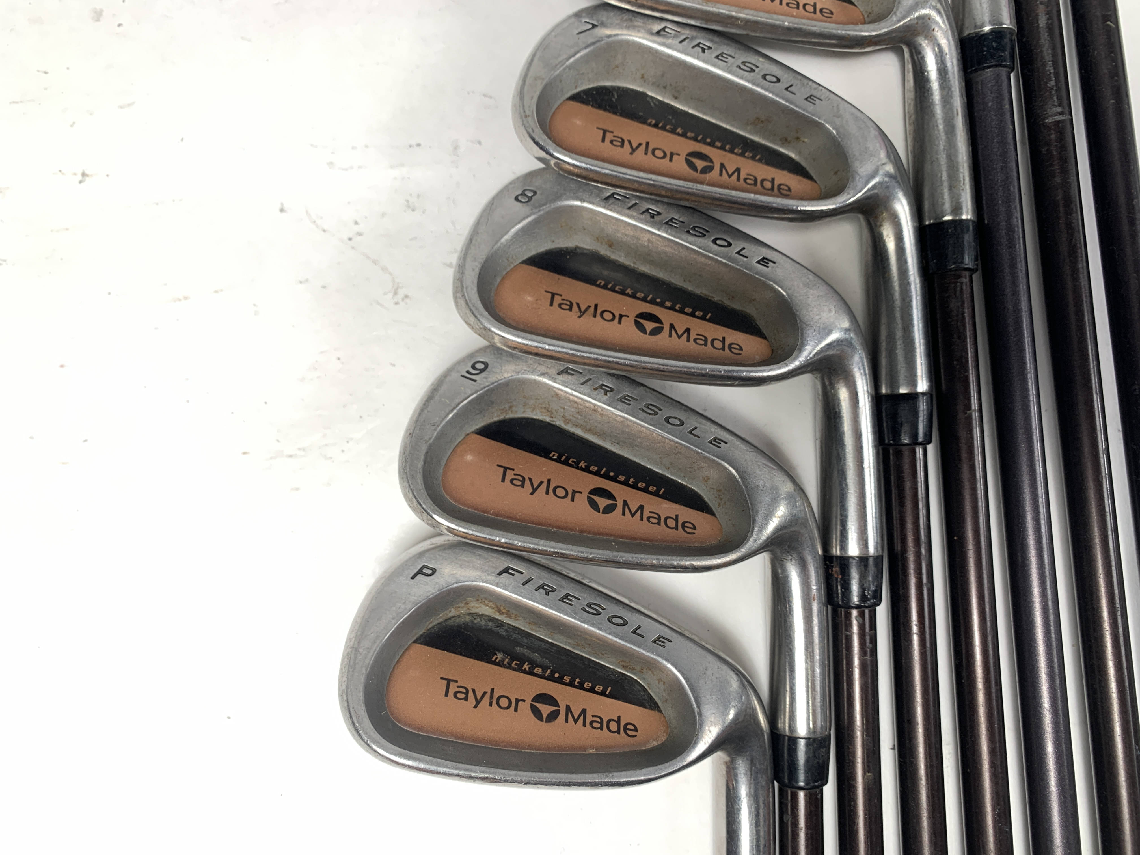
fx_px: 856
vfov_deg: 53.1
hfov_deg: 67.3
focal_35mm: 26
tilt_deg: -87.0
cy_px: 428
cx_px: 570
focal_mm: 4.25
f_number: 1.8
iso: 40
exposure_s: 1/120
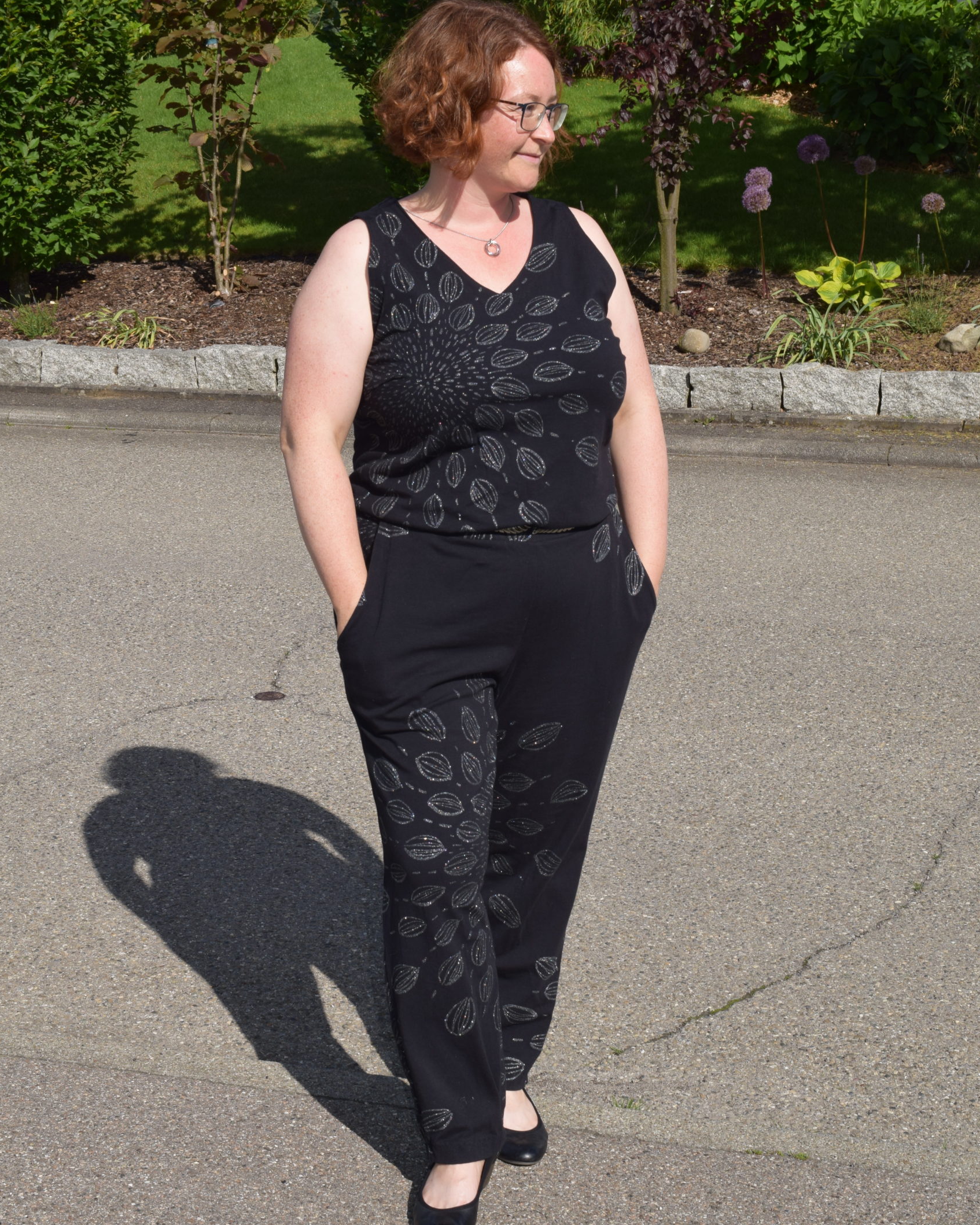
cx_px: 490
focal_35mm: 60
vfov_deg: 31.7
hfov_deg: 25.6
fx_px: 2160
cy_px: 642
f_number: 13
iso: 100
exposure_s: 1/200
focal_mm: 35
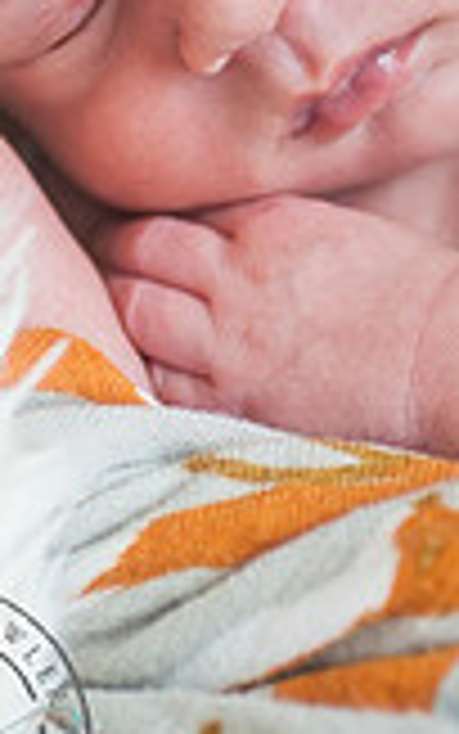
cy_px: 41
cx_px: 313
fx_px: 5059
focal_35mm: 253
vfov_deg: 8.3
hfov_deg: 5.2
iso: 800
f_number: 0.86
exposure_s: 1.08
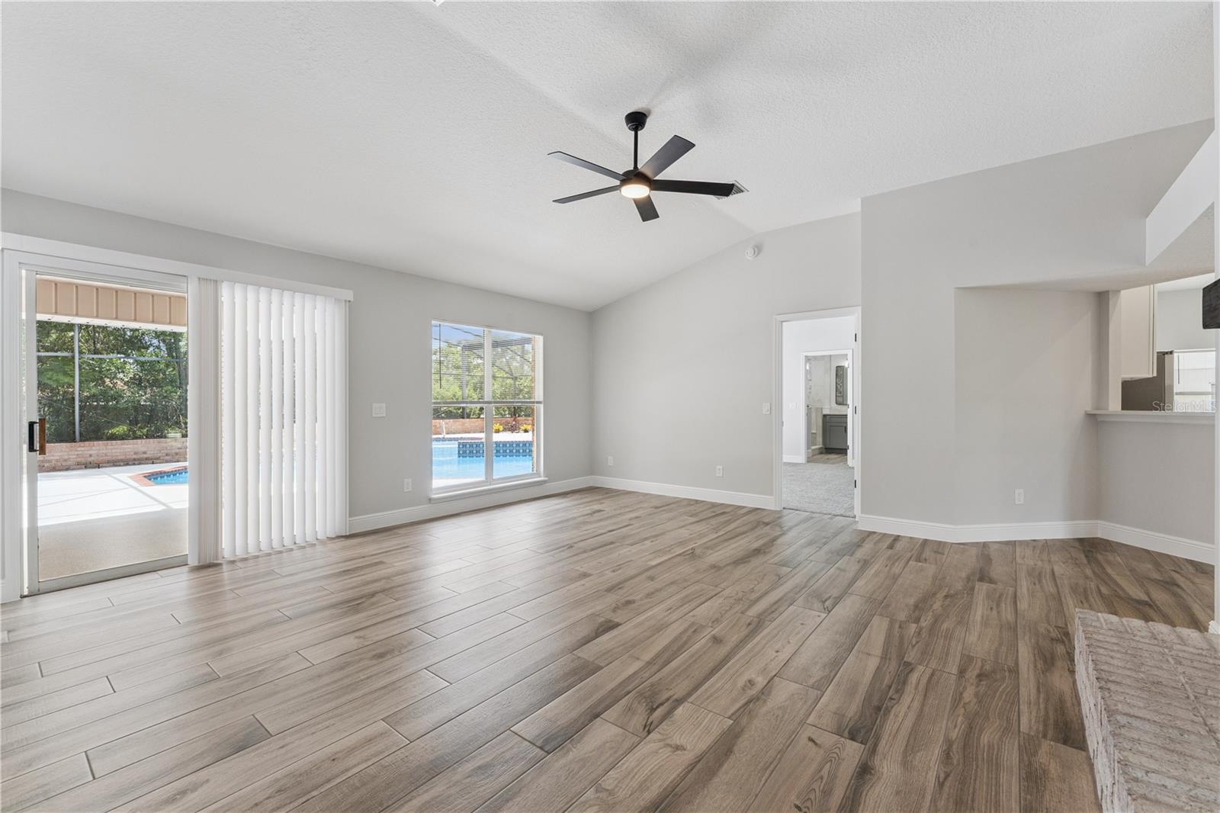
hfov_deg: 100.0
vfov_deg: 76.9
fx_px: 512
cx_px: 610
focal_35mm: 15
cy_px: 406
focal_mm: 15.1
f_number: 10
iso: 800
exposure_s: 1/100
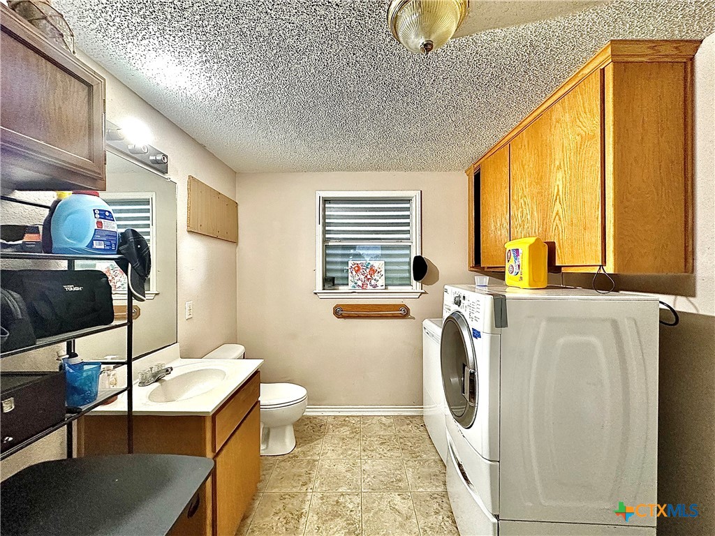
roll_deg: -0.2
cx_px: 358
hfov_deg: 102.1
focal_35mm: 14
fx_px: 289
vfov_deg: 85.7
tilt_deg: -0.5
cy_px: 268
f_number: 2.2
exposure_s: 1/60
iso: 500
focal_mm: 2.22
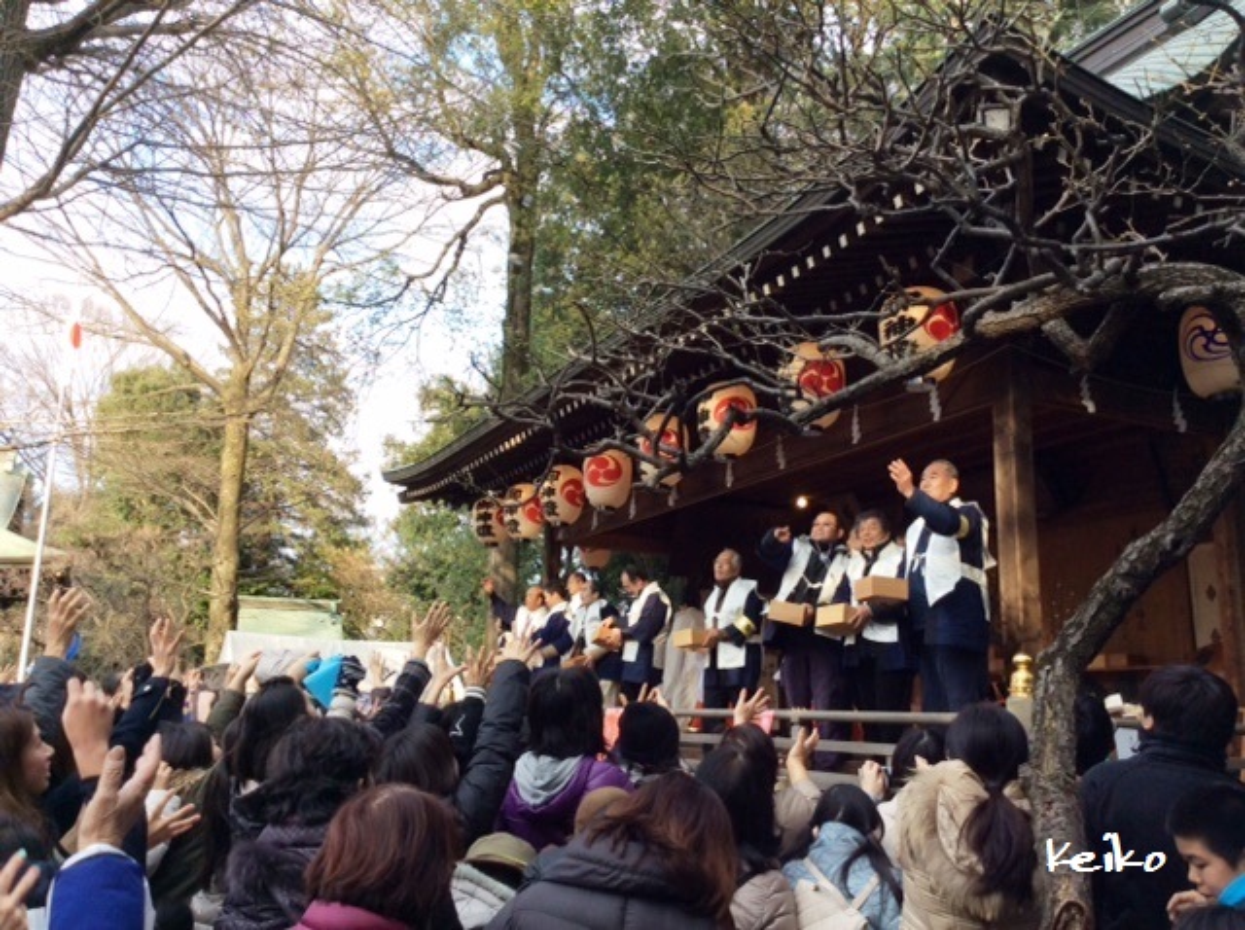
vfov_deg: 44.1
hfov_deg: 56.9
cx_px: 622
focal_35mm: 32
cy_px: 465
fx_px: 1149
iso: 32
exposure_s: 1/164
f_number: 2.4
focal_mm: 3.3
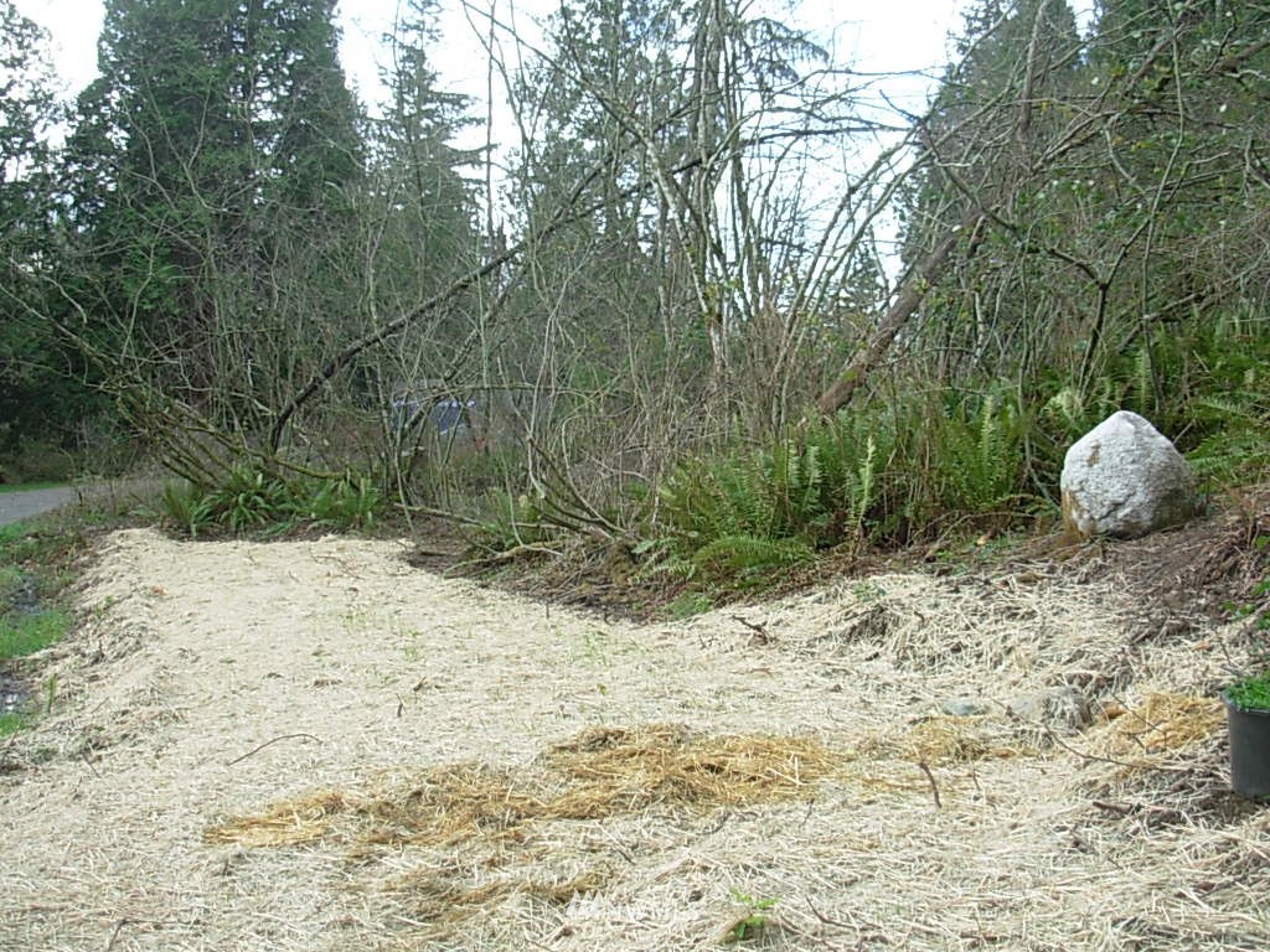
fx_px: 1394
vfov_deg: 37.7
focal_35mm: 38
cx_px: 635
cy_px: 476
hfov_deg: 49.0
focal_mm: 6.3
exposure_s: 1/144
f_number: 2.9
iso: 50
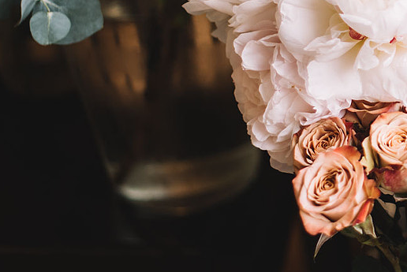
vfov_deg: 8.8
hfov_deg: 12.7
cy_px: 35
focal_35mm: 155
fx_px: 1754
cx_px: 559
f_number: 1.8
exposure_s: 1/200
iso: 200
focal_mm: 50
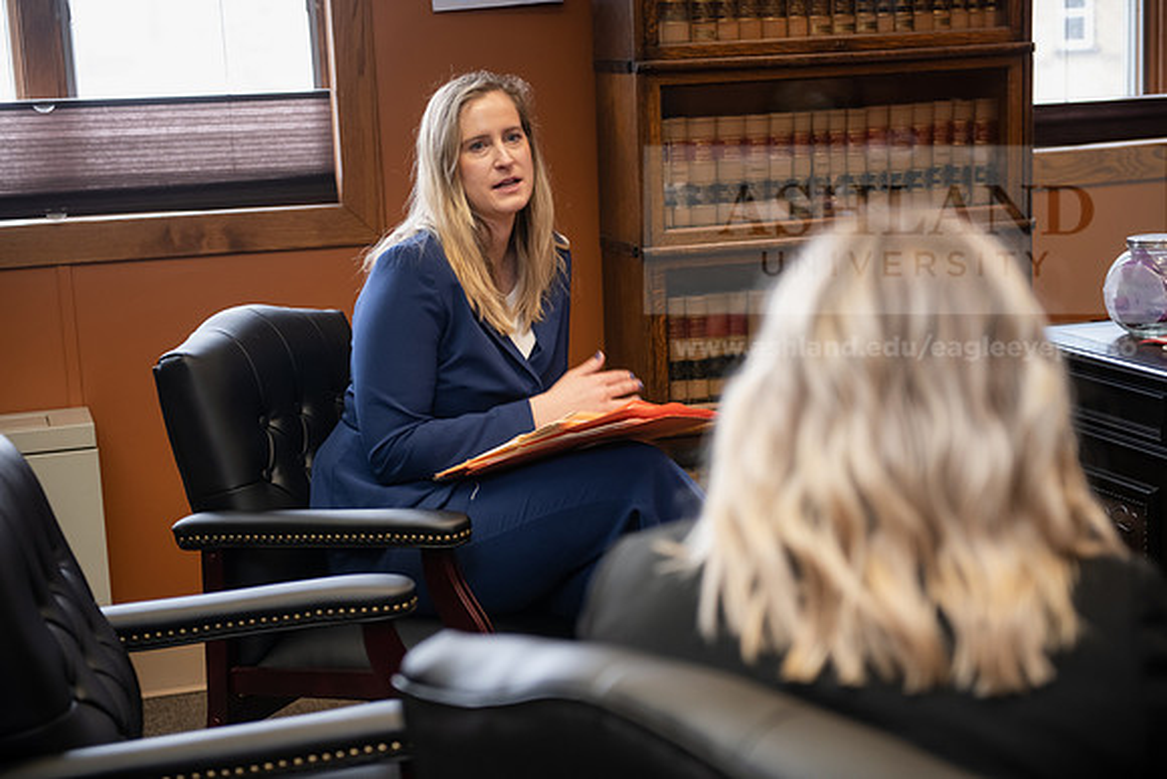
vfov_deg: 21.9
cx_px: 584
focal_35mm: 62
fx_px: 2010
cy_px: 390
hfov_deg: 32.4
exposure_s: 1/125
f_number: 3.2
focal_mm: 62
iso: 1000
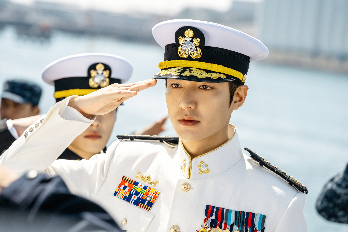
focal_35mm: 146
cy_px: 116
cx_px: 174
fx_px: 1411
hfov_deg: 14.1
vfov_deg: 9.4
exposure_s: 1/400
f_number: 5.6
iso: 100
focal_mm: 146
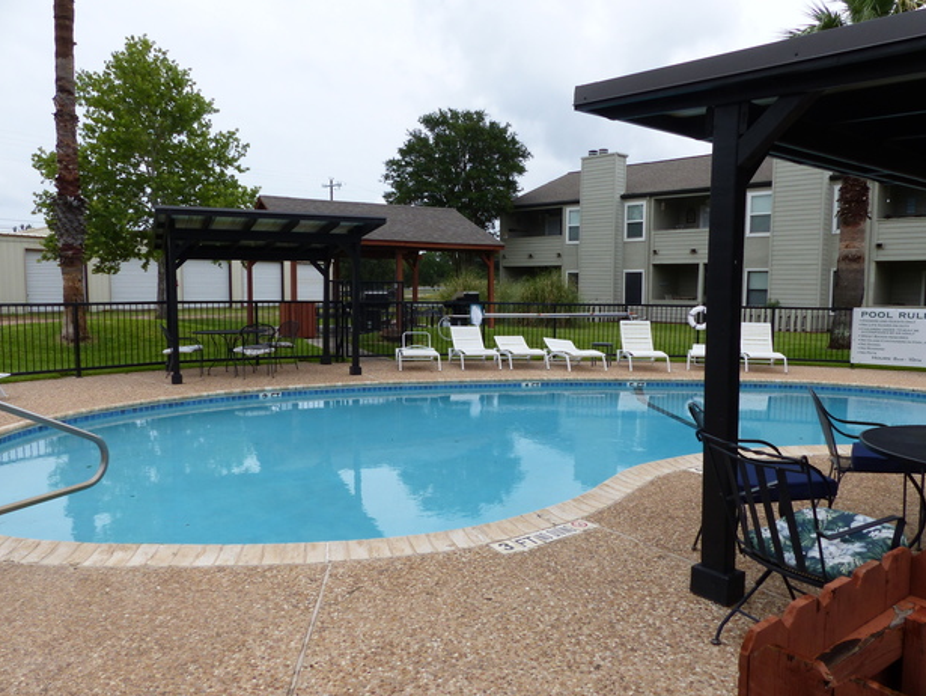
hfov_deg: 67.3
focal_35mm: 26
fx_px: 696
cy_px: 359
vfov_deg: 53.1
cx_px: 479
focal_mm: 4.5
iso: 100
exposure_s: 1/800
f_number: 4
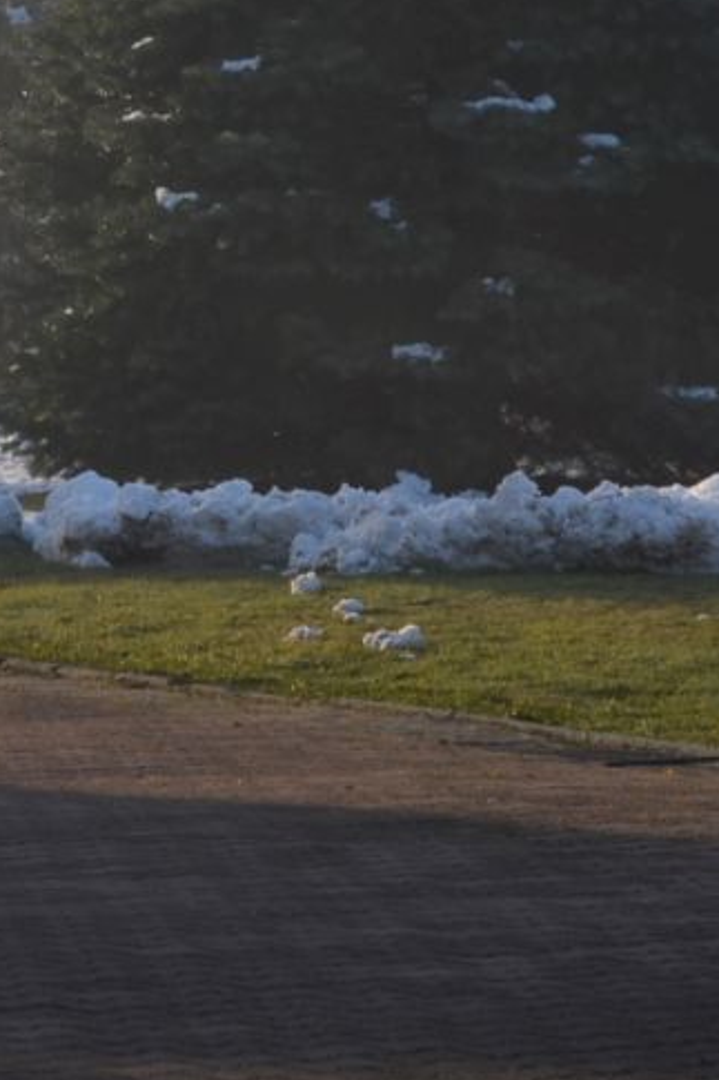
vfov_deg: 8.6
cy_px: -310
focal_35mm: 237
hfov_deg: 5.7
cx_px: -617
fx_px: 7105
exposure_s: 1/200
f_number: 8
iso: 100
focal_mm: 40
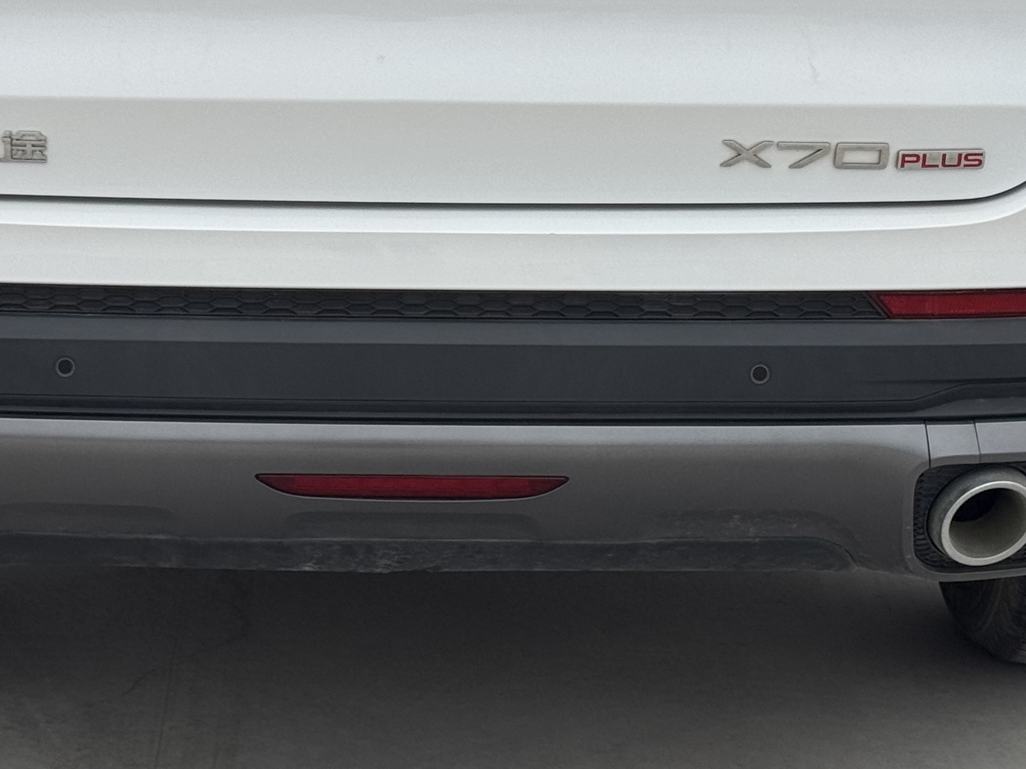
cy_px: -71
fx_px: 3141
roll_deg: -1.3
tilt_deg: -7.1
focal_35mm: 106
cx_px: 409
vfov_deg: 13.7
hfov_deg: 18.5
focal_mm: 6.76
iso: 64
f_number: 1.78
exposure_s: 1/783
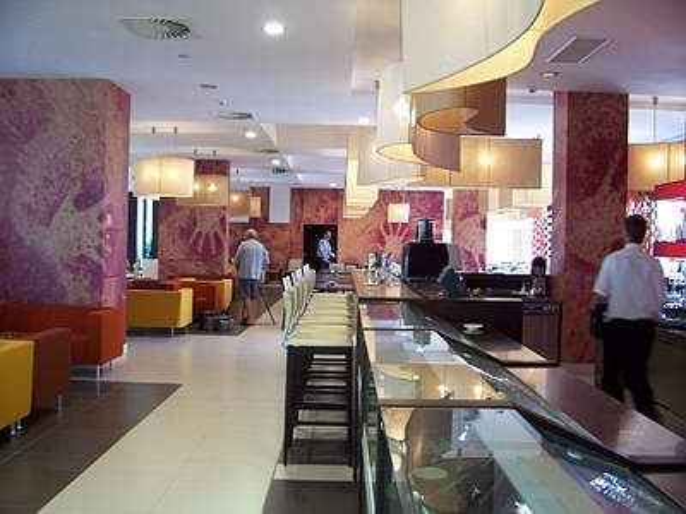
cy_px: 257
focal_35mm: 34
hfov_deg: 54.0
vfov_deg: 41.8
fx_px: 674
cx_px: 343
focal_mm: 5.6
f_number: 2.7
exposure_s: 1/15
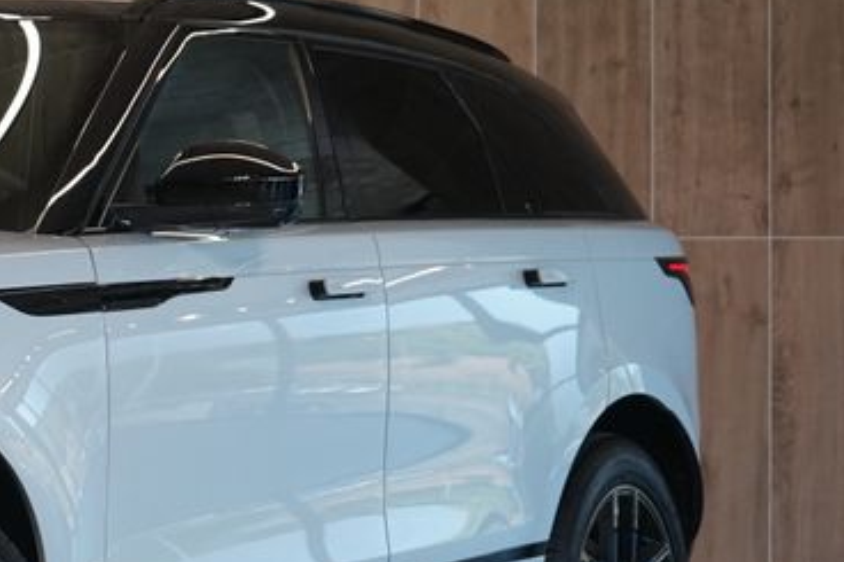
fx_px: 4499
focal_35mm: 192
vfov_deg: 7.1
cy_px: 387
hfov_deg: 10.5
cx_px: -227
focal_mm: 69
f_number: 5.6
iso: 2500
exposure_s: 1/160
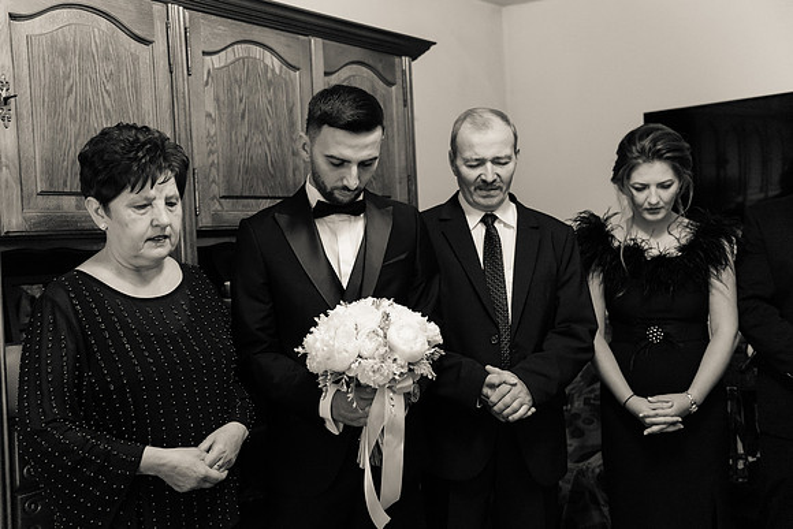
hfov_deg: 53.1
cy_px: 264
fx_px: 793
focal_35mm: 36
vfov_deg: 36.9
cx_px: 396
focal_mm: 36
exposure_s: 1/100
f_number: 2.8
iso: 6400
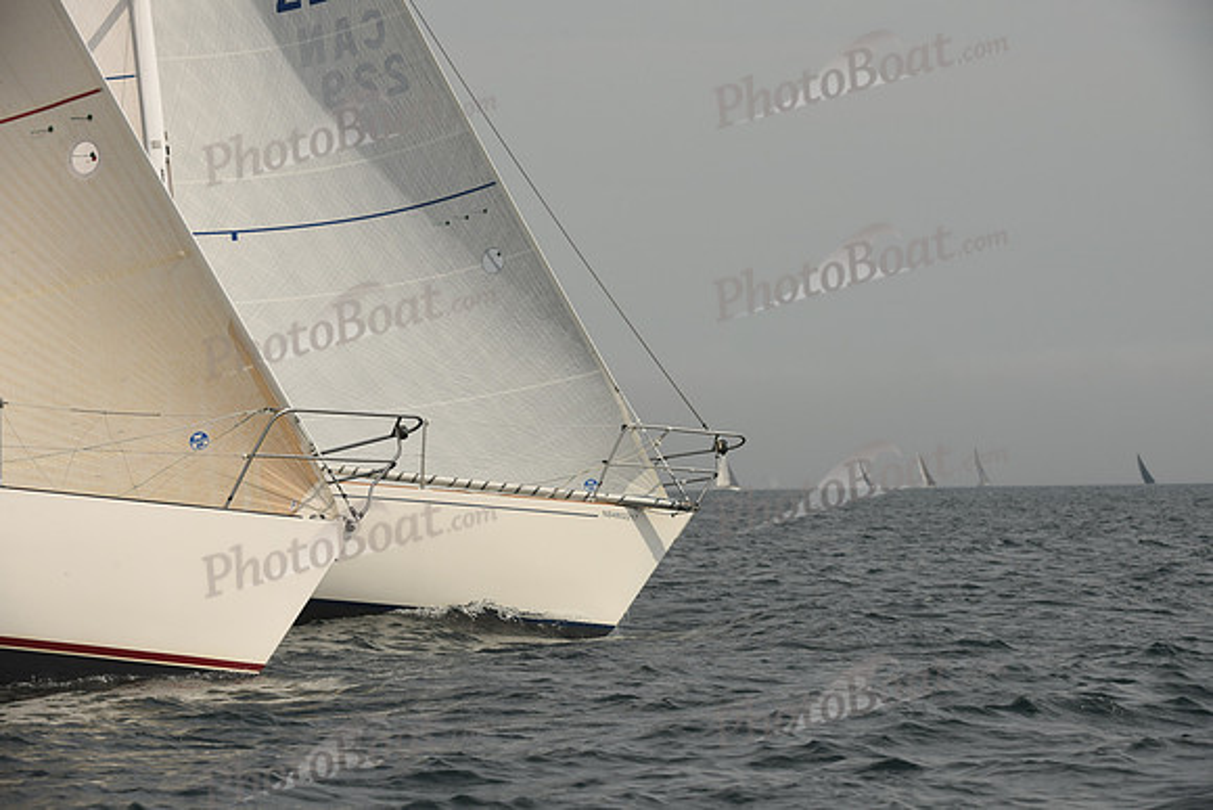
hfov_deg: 10.3
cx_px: 606
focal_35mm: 200
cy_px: 405
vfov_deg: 6.9
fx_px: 6740
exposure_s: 1/800
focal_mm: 200
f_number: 9
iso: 250
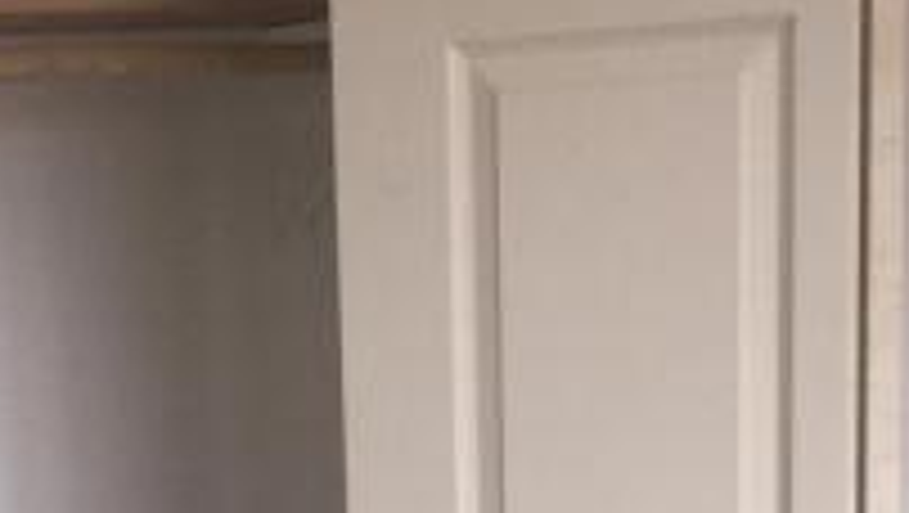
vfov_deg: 9.6
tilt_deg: -13.6
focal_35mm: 120
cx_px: 90
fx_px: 2895
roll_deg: +2.8
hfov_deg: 17.6
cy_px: 958
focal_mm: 4.15
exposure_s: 1/30
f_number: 2.2
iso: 50
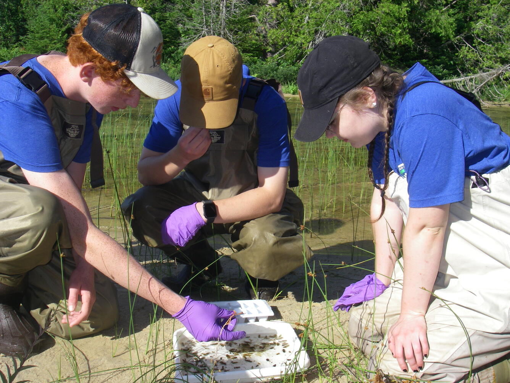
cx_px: 255
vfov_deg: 37.7
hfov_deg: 49.0
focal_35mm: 38
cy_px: 192
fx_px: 560
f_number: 6.6
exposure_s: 1/125
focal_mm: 6.3
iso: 64
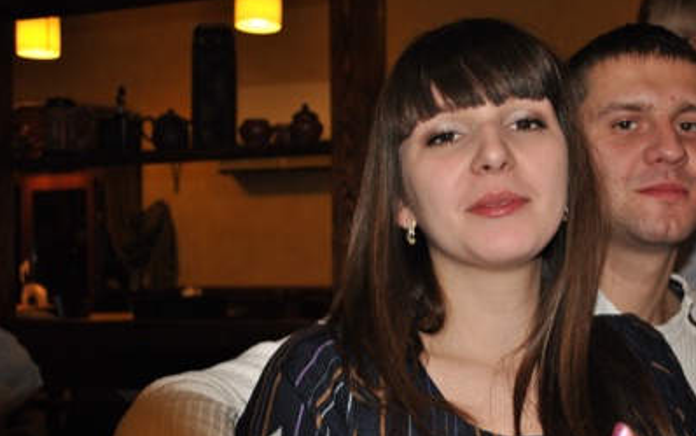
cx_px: 437
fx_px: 835
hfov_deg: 44.9
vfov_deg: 29.2
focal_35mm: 44
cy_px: 257
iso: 200
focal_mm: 22
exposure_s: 1/60
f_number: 4
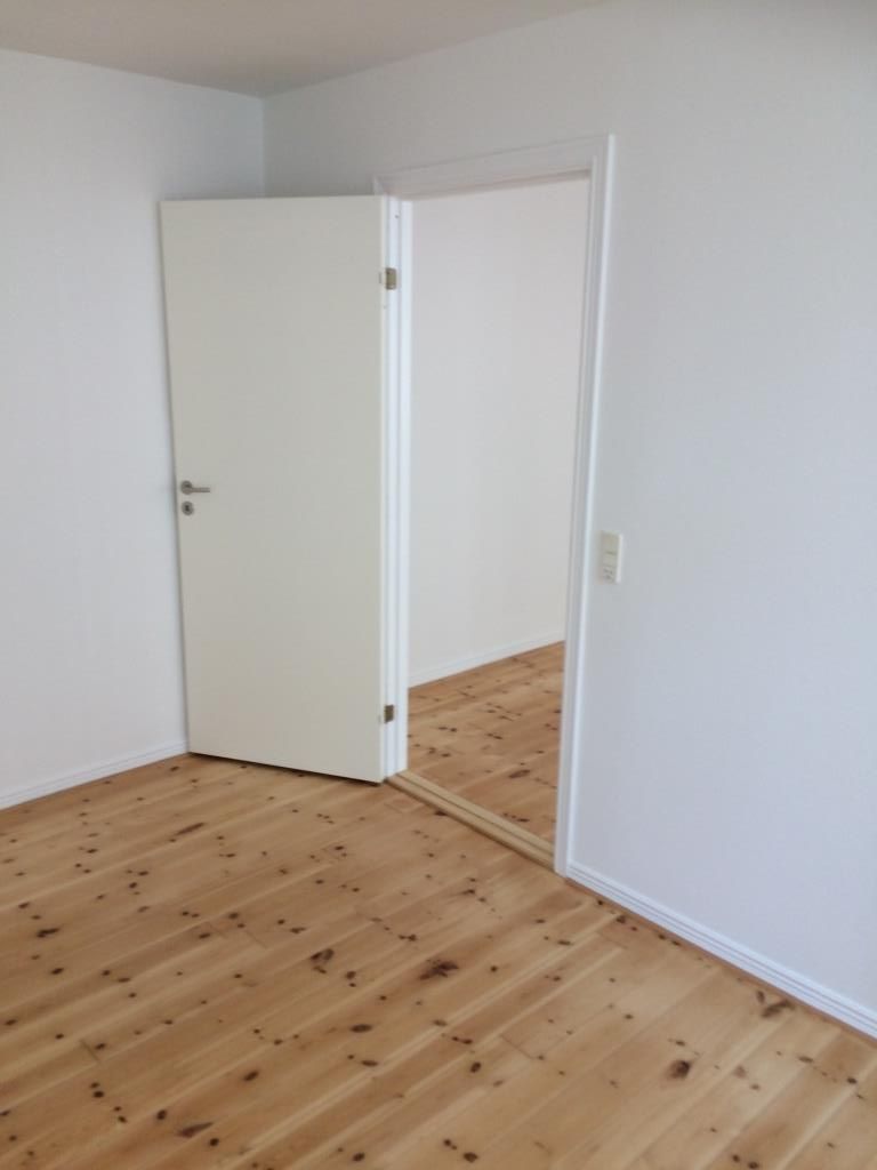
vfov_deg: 61.7
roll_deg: -1.7
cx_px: 438
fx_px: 980
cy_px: 585
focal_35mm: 29
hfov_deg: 48.2
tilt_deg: -16.8
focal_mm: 4.15
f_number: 2.2
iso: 50
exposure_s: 1/100
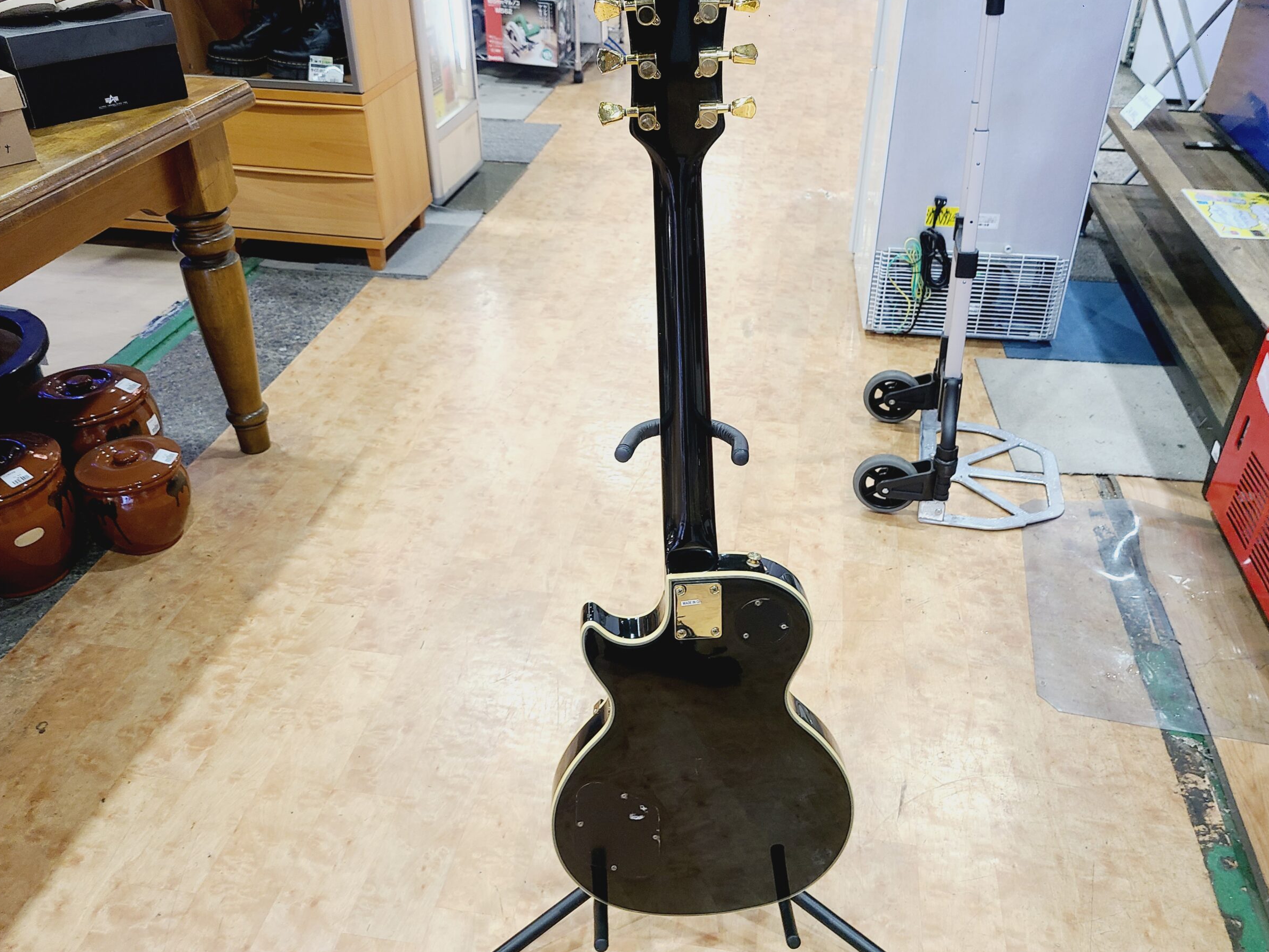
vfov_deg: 49.7
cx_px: 661
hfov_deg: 63.4
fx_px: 1027
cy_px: 455
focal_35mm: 28
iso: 160
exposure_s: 1/50
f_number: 1.8
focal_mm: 5.4
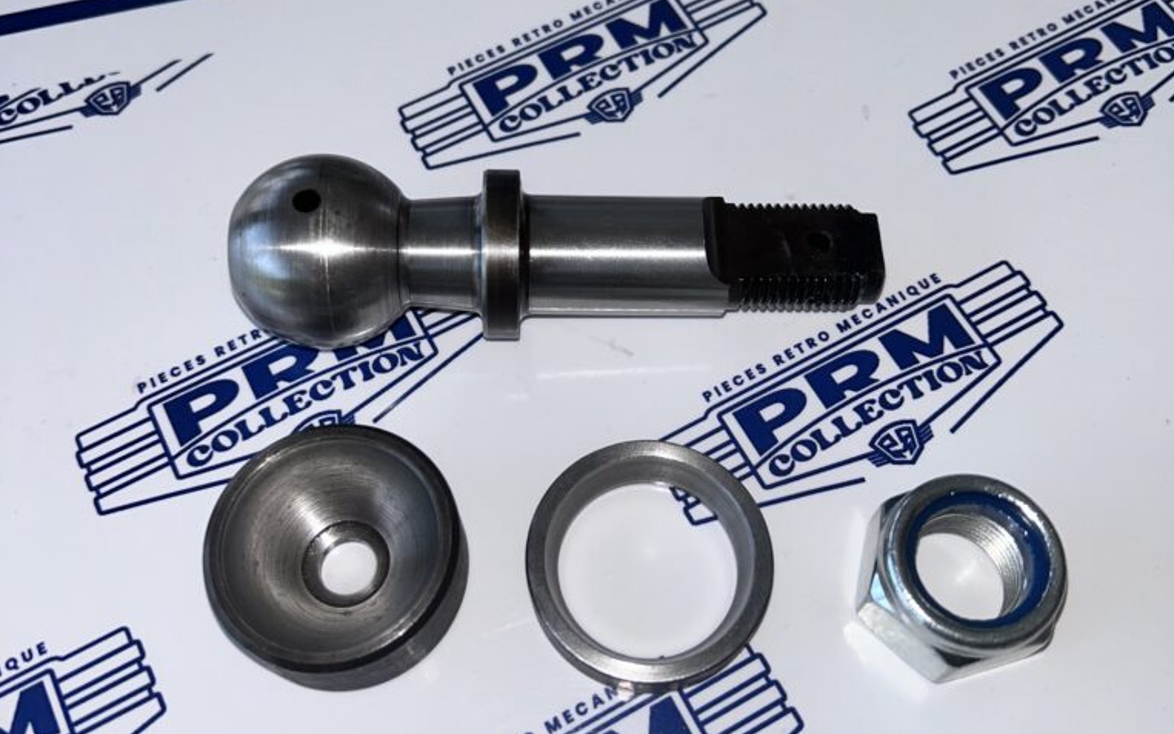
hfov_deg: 52.7
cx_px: 588
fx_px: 1184
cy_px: 335
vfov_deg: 34.4
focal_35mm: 37
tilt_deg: -64.7
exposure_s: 1/1009
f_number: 1.5
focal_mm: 5.7
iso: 32
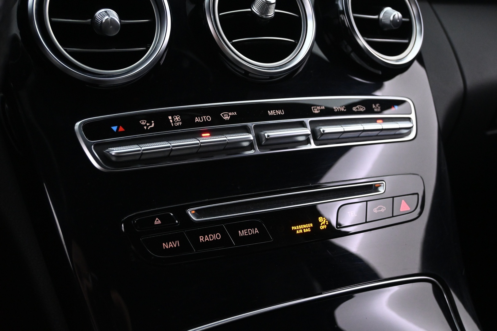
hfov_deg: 46.4
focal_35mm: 42
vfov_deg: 31.9
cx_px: 248
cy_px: 166
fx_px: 580
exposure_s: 1/25
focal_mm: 28
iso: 3200
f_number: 4.5
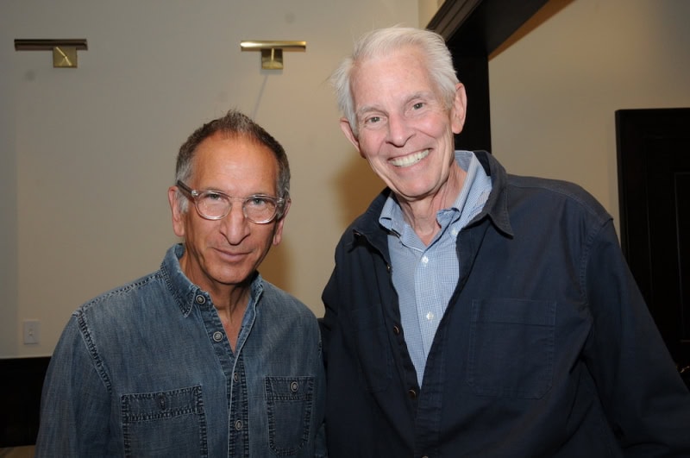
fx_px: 833
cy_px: 229
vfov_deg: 30.8
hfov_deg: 45.0
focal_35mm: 44
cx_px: 345
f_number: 8
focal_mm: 29
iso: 500
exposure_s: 1/60
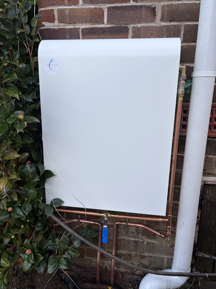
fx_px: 225
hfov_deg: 51.3
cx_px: 104
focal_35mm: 27
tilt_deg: -14.4
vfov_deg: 65.3
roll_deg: -0.9
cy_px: 142
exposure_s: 1/820
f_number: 1.6
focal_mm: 5.96
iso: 50
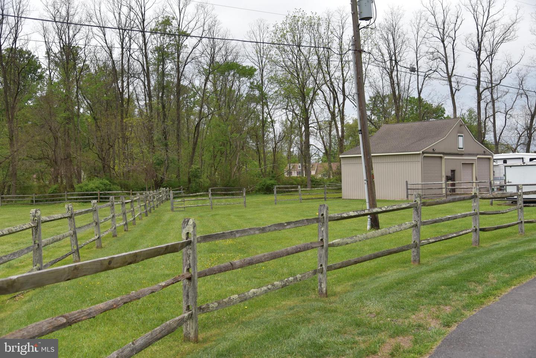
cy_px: 179
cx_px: 268
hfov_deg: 50.7
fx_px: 566
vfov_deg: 35.1
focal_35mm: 38
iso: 800
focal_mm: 38
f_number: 4.5
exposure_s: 1/4000
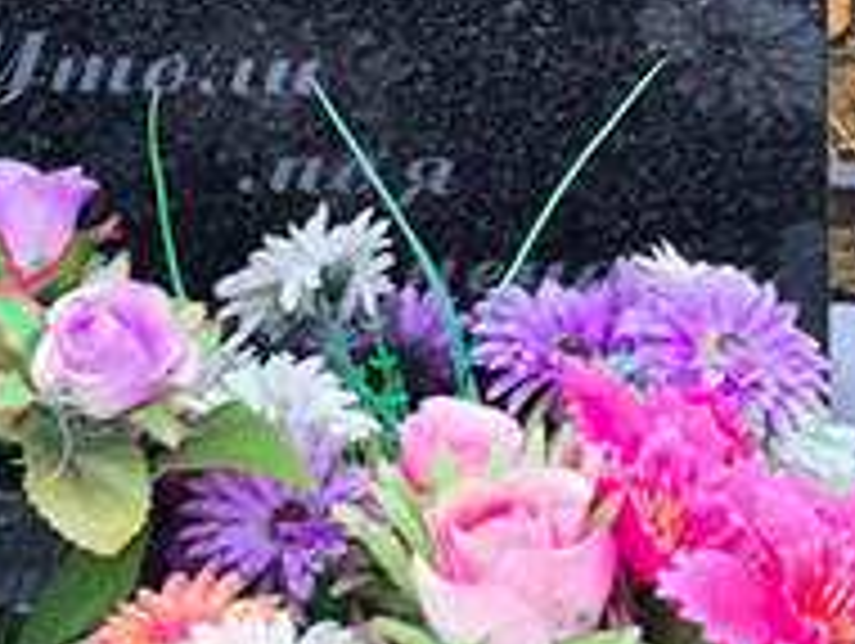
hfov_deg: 9.3
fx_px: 5193
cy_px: -333
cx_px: -16
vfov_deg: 7.0
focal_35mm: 210
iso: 50
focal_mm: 4.71
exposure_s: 1/50
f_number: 1.7
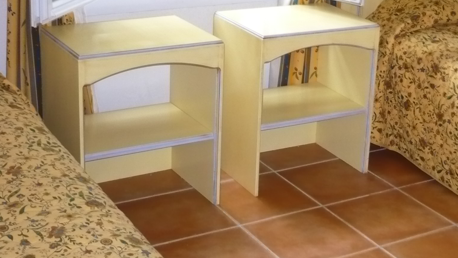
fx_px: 850
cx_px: 332
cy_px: 88
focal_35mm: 70
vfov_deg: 17.2
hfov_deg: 29.8
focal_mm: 5.8
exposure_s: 1/30
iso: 200
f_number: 2.8
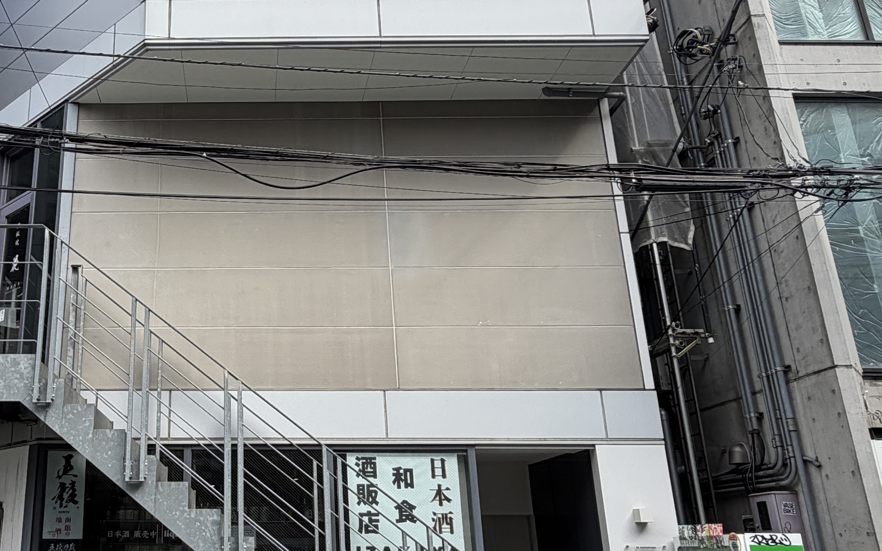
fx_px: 817
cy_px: 284
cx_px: 236
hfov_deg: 54.4
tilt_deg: +18.6
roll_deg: +0.1
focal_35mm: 34
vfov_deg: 37.3
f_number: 2.2
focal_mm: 2.22
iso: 40
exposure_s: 1/502
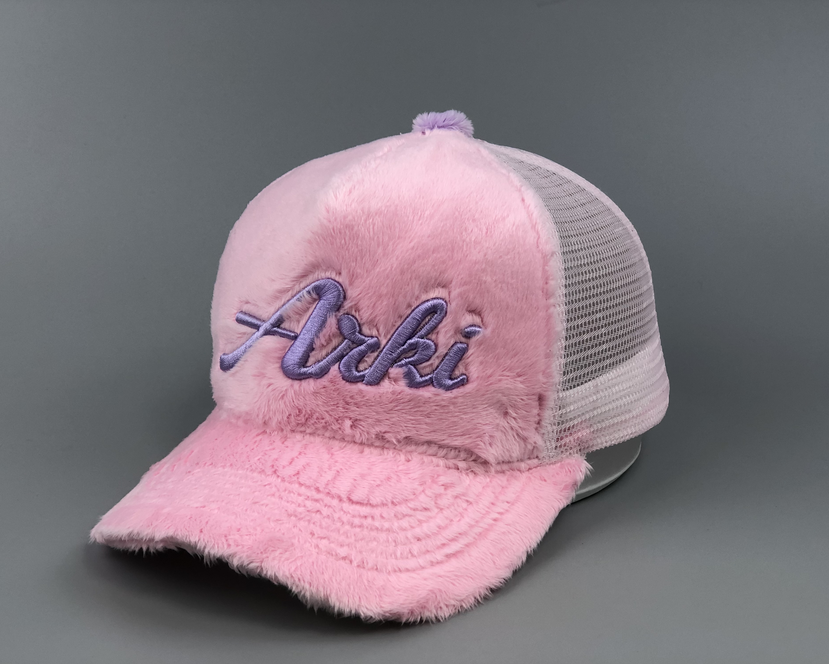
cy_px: 333
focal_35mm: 60
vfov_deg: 25.4
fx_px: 1472
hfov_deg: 31.4
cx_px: 388
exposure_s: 1/33
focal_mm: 6.6
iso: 32
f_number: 2.8
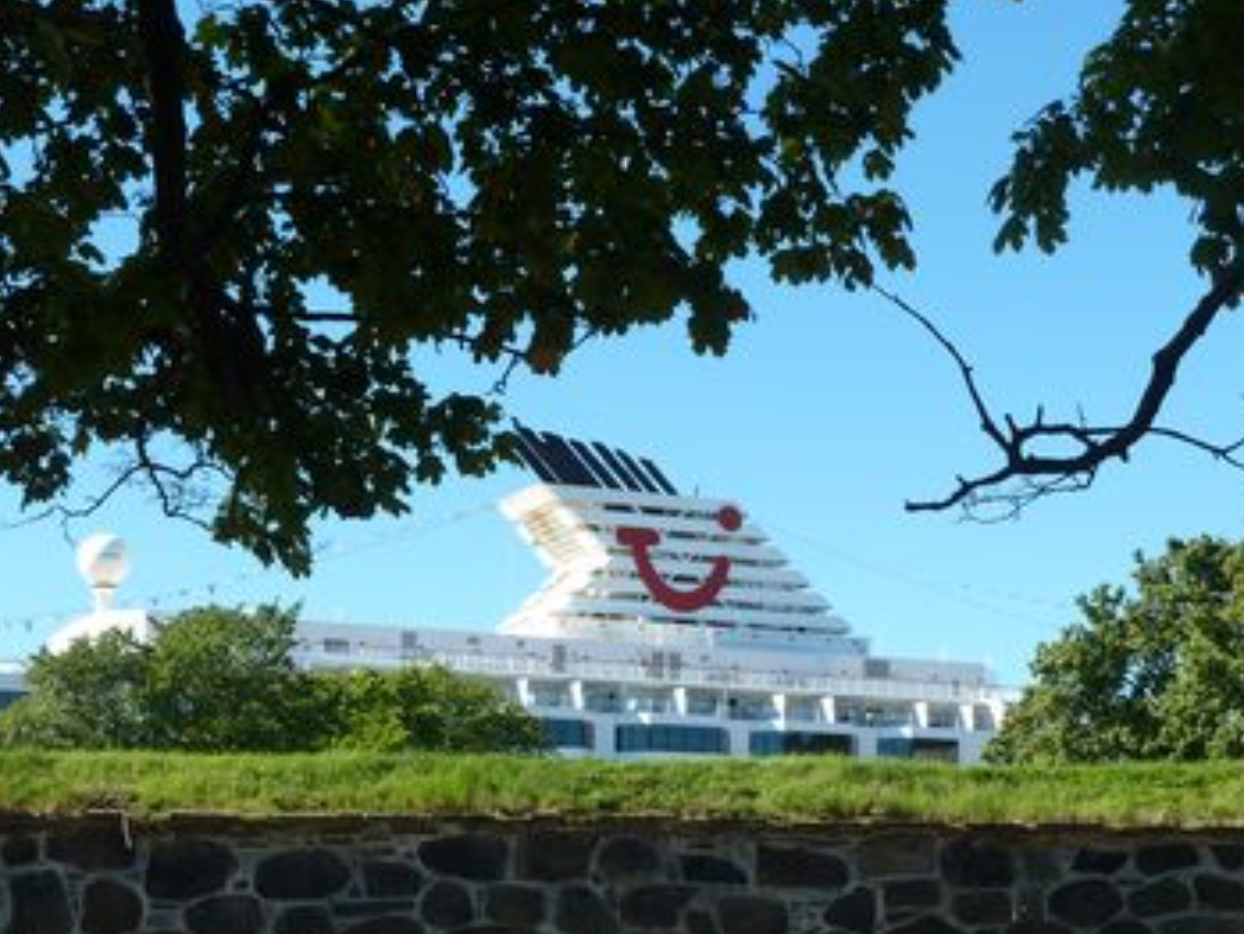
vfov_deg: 21.5
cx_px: 631
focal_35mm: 68
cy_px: 622
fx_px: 2445
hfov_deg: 28.6
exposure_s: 1/250
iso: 80
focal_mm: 7.3
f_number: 4
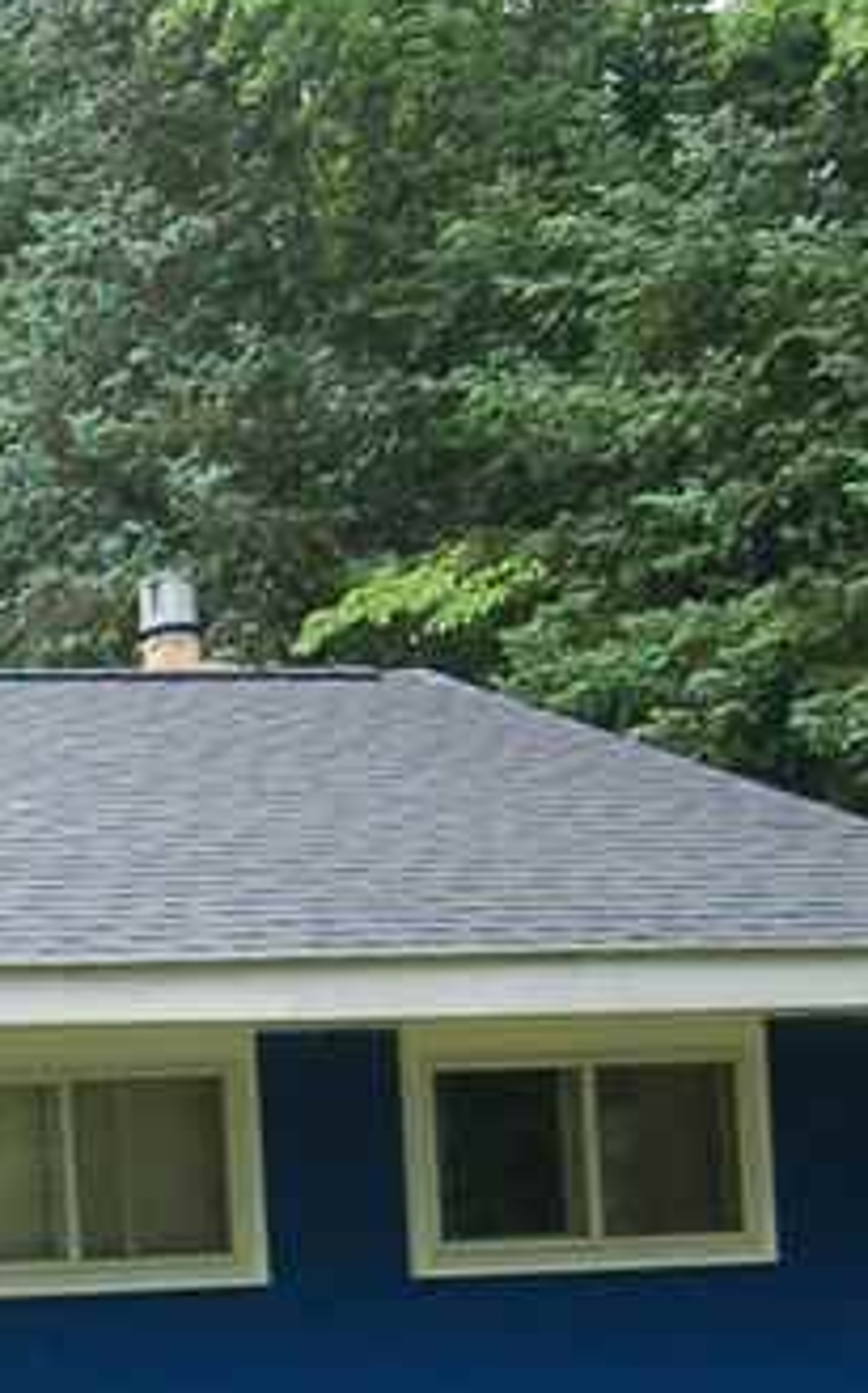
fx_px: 3830
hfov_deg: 11.6
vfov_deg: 20.0
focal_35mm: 101
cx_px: -851
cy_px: 1401
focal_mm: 17
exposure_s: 1/100
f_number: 5
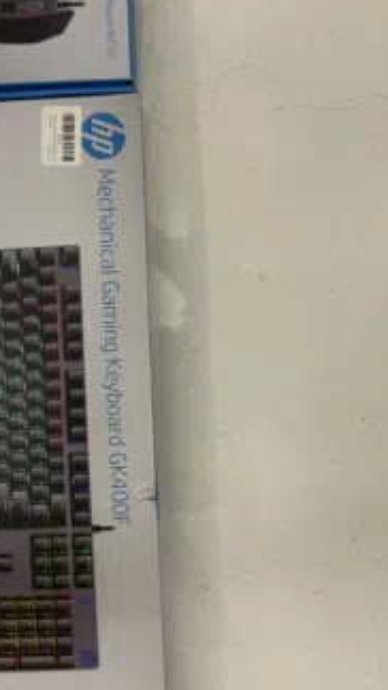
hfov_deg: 32.6
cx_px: 70
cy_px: 383
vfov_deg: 56.5
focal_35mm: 35
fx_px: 641
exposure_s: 1/50
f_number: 1.5
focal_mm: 5.7
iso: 200
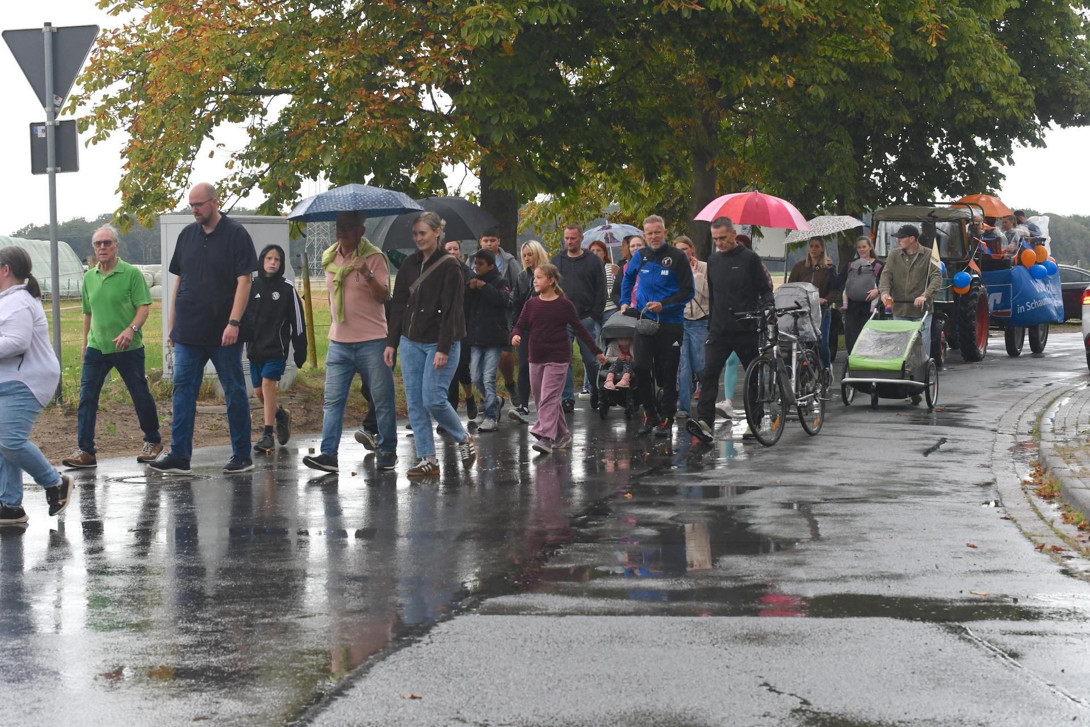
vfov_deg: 15.7
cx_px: 545
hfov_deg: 23.4
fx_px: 2634
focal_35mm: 87
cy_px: 364
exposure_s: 1/250
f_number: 8
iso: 800
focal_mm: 58
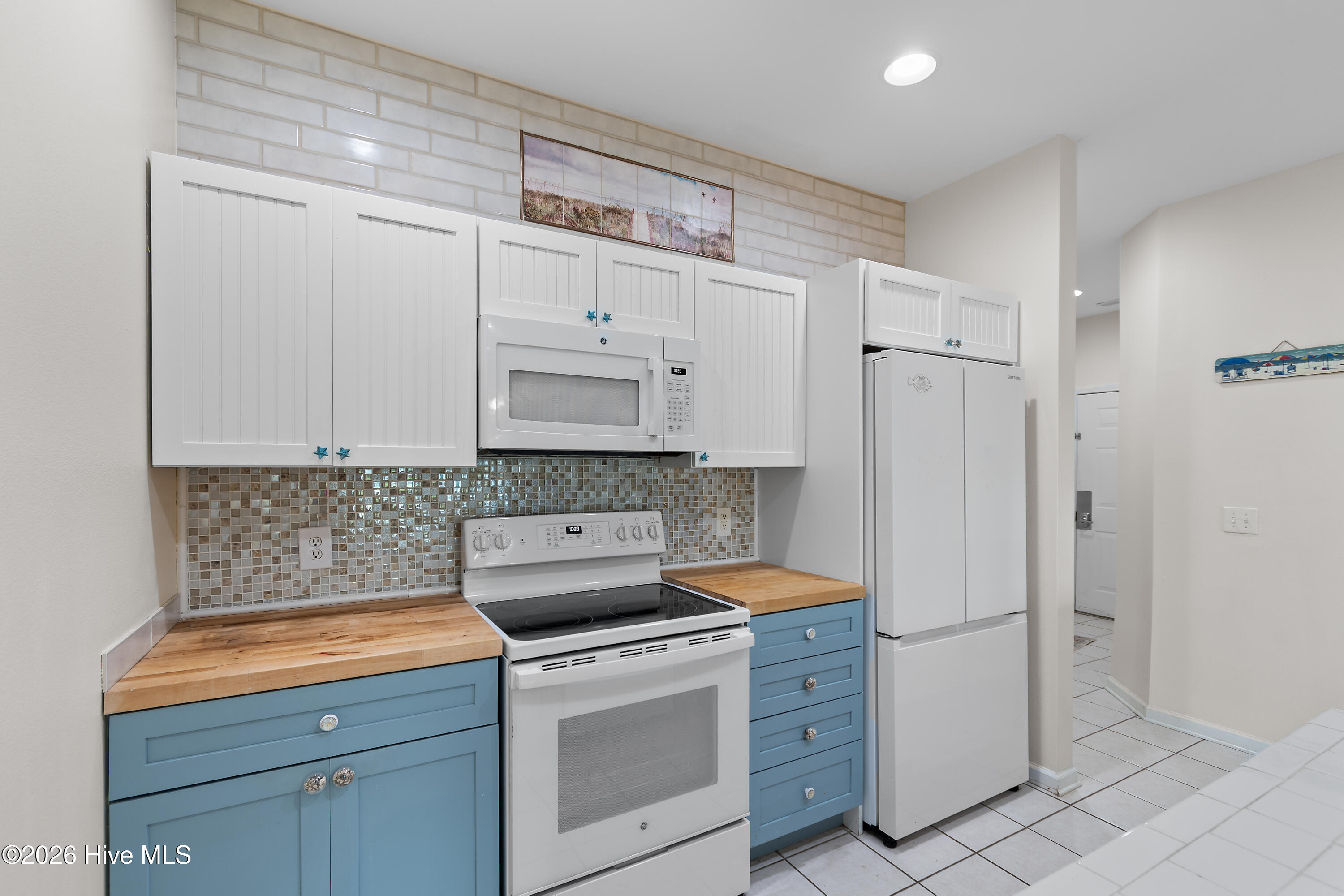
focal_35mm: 15
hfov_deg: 100.4
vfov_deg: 77.3
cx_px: 672
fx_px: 560
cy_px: 448
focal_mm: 10
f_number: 4.5
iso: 100
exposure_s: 1/3
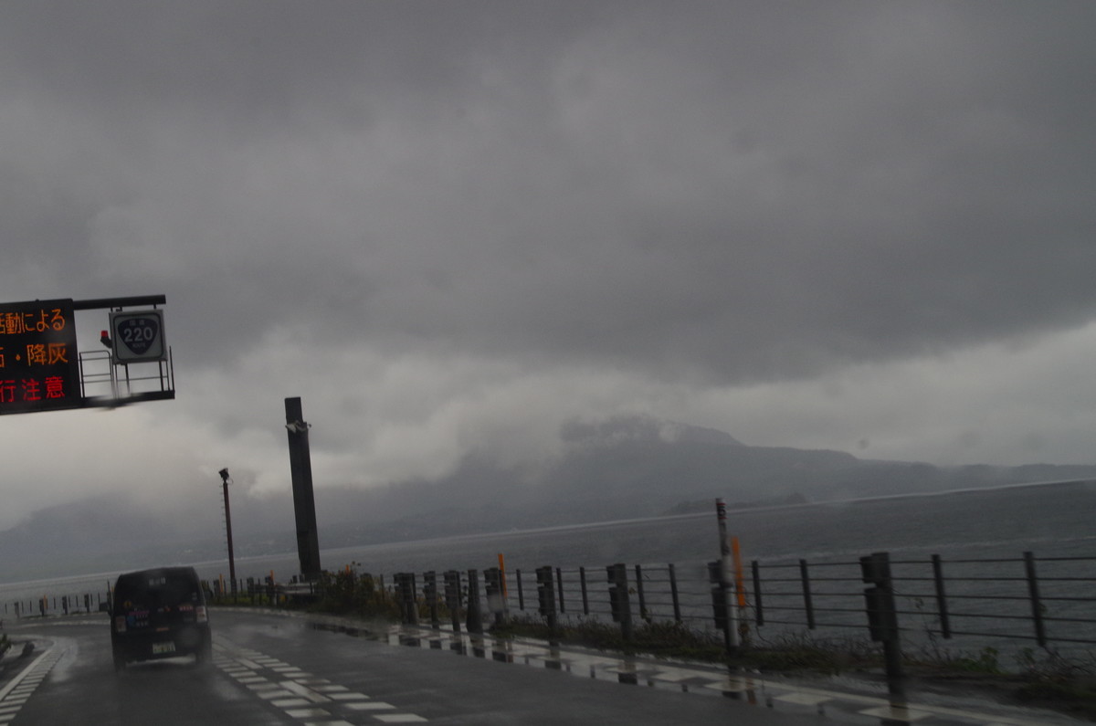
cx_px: 548
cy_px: 363
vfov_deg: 16.6
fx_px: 2491
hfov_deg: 24.8
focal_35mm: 82
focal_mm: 55
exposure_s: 1/200
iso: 800
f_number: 11
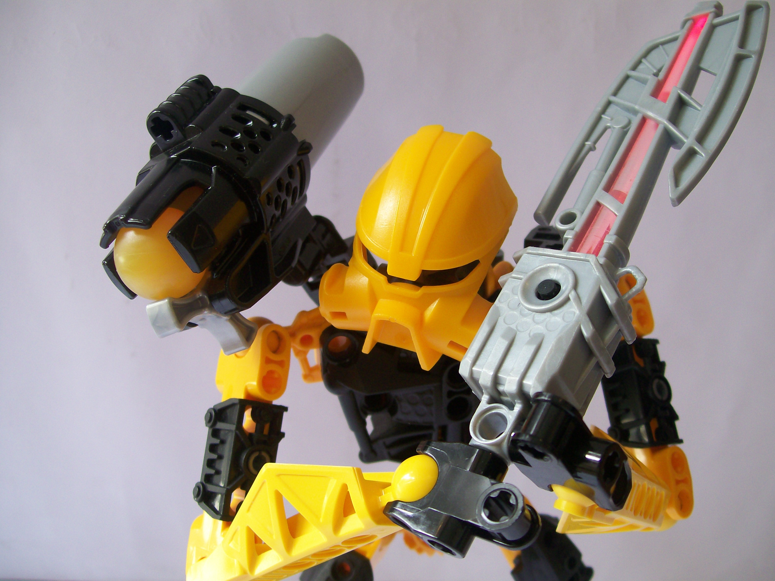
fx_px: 806
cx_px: 388
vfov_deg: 39.7
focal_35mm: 36
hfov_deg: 51.4
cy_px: 290
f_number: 2.7
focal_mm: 6
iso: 80
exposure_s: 1/51.4
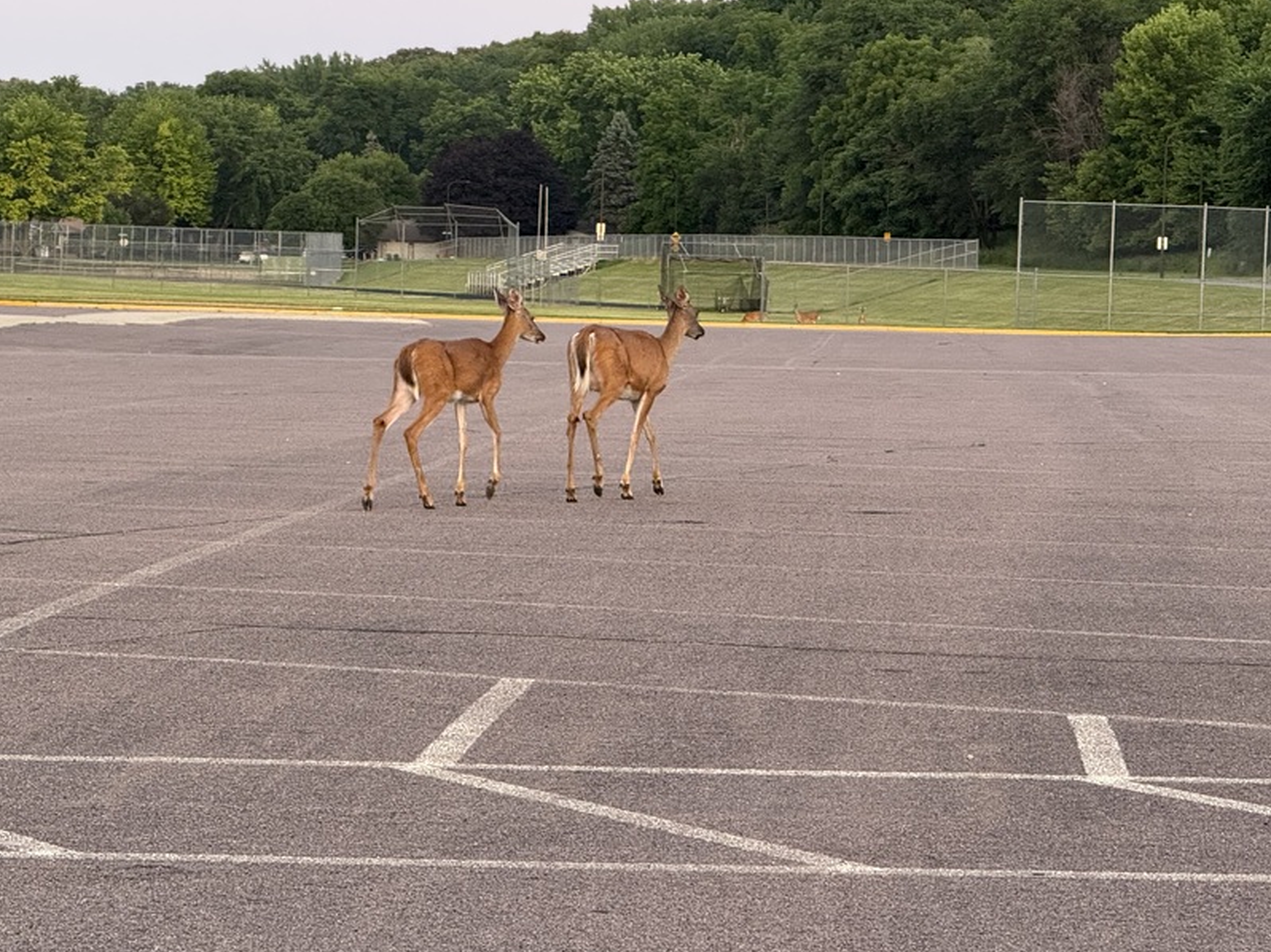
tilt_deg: -2.9
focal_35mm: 154
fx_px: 5653
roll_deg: -1.7
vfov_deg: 9.6
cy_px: 487
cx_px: 688
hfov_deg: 12.8
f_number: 2.8
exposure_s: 1/99
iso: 125
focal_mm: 15.66
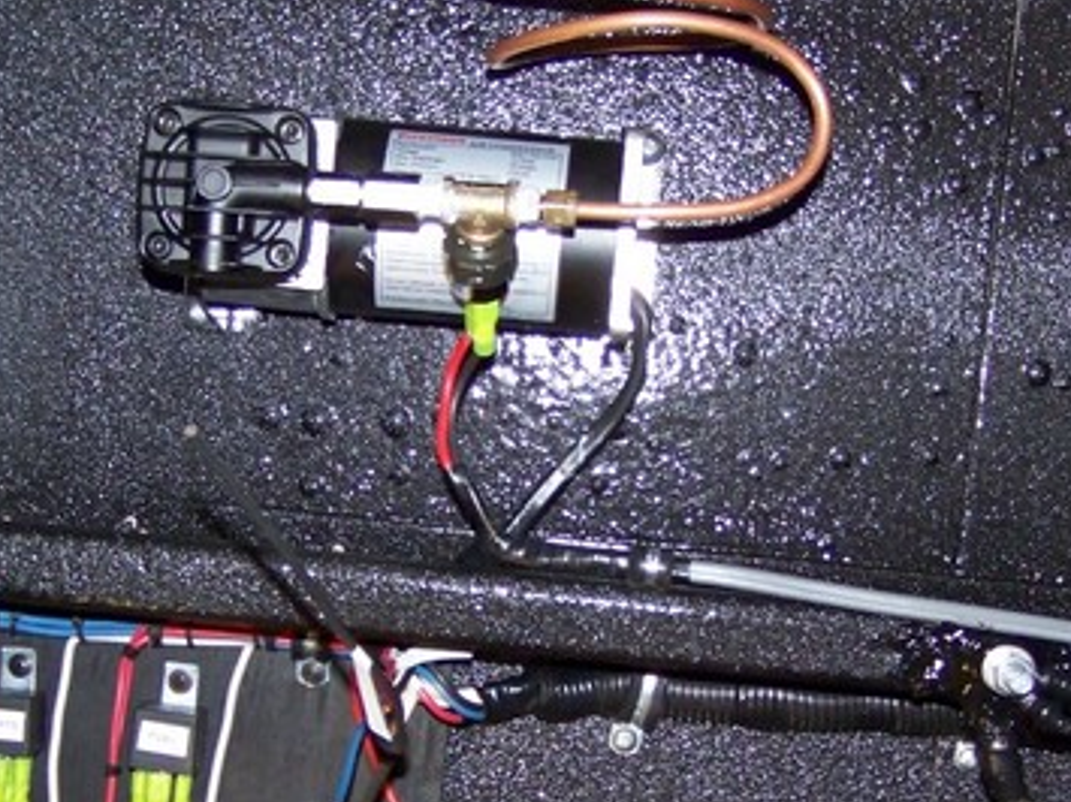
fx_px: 2196
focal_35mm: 71
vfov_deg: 20.6
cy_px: 589
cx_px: 685
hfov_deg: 27.3
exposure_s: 1/30
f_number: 2.8
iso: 200
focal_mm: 5.85
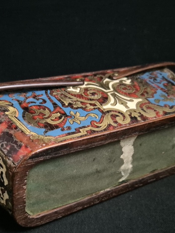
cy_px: 136
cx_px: 67
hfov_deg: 32.7
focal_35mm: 44
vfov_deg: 42.8
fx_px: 297
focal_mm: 5.4
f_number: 1.8
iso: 3200
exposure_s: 1/17
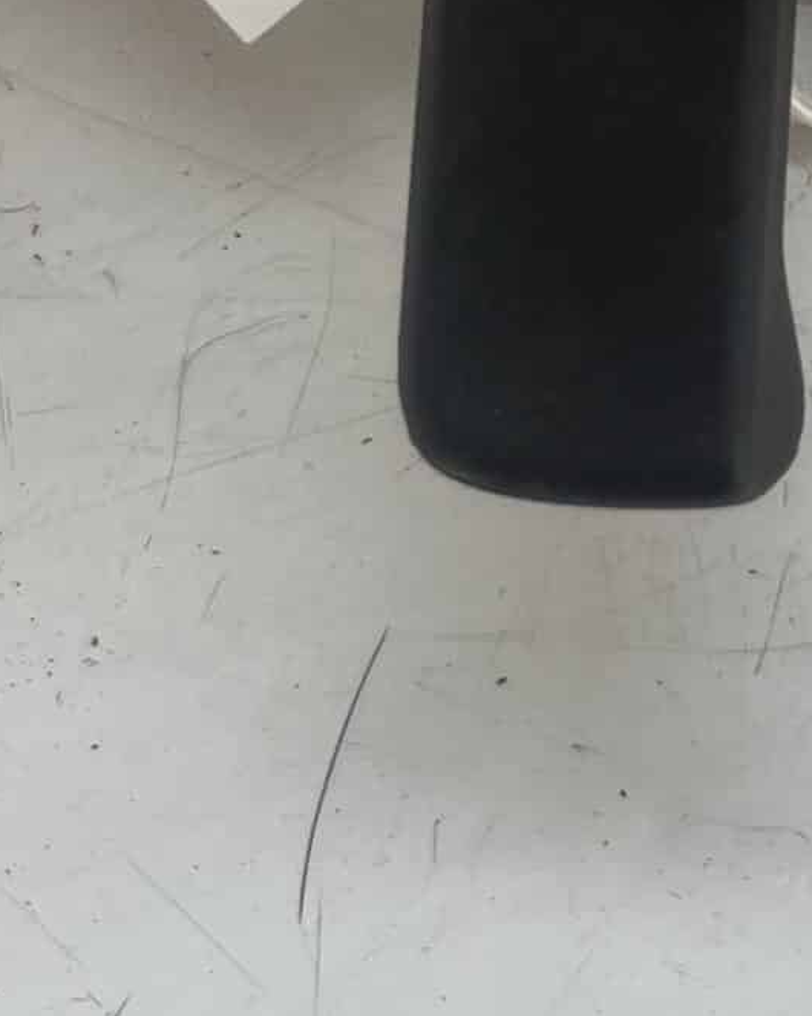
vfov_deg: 18.8
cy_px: -106
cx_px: 997
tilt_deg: -77.9
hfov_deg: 15.1
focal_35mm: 98
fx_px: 2945
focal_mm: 5.1
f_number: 1.6
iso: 40
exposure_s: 1/121
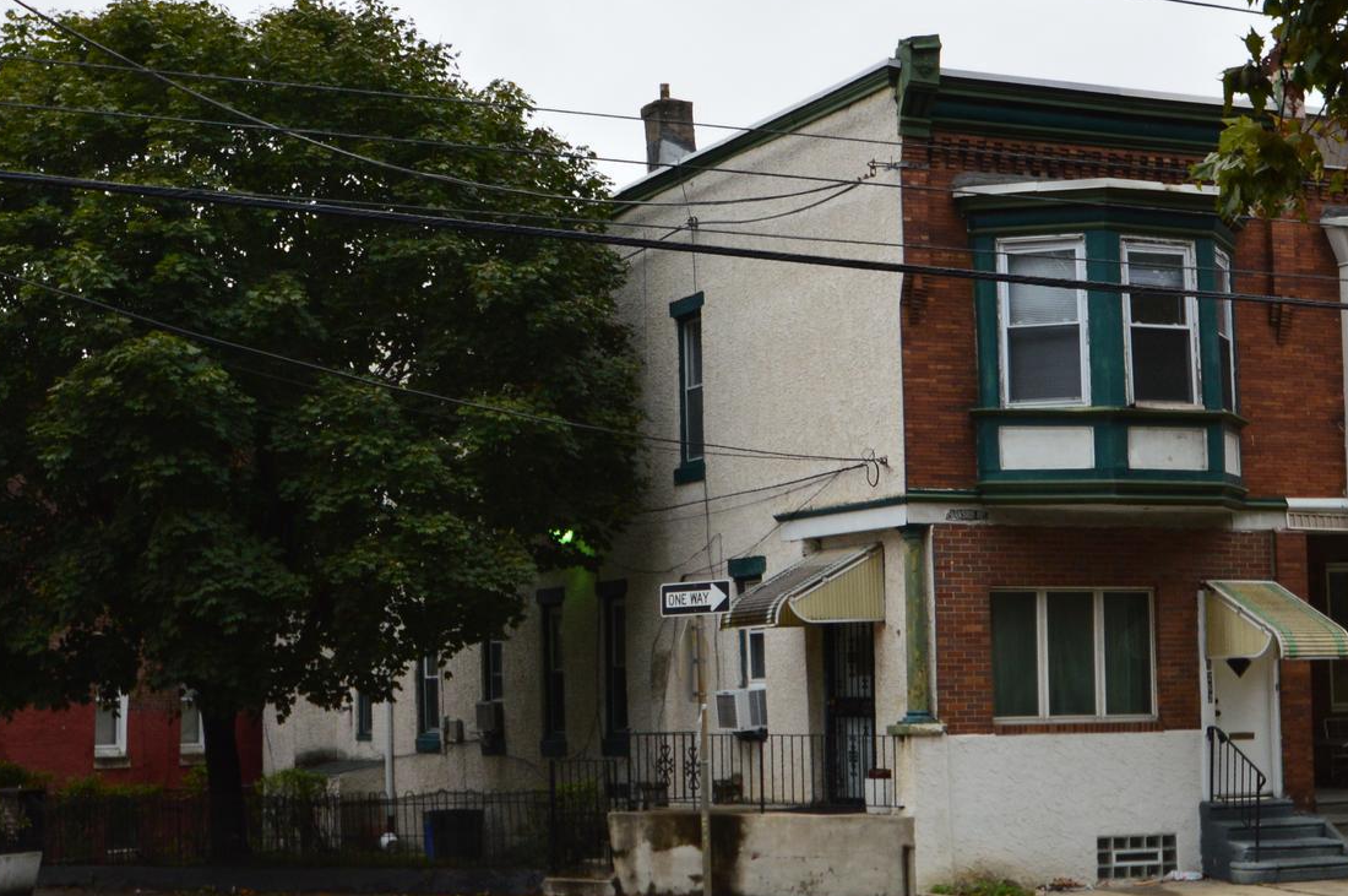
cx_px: 653
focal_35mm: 67
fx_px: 2506
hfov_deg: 30.1
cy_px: 406
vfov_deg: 20.3
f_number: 9
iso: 400
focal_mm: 24
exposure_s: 1/125
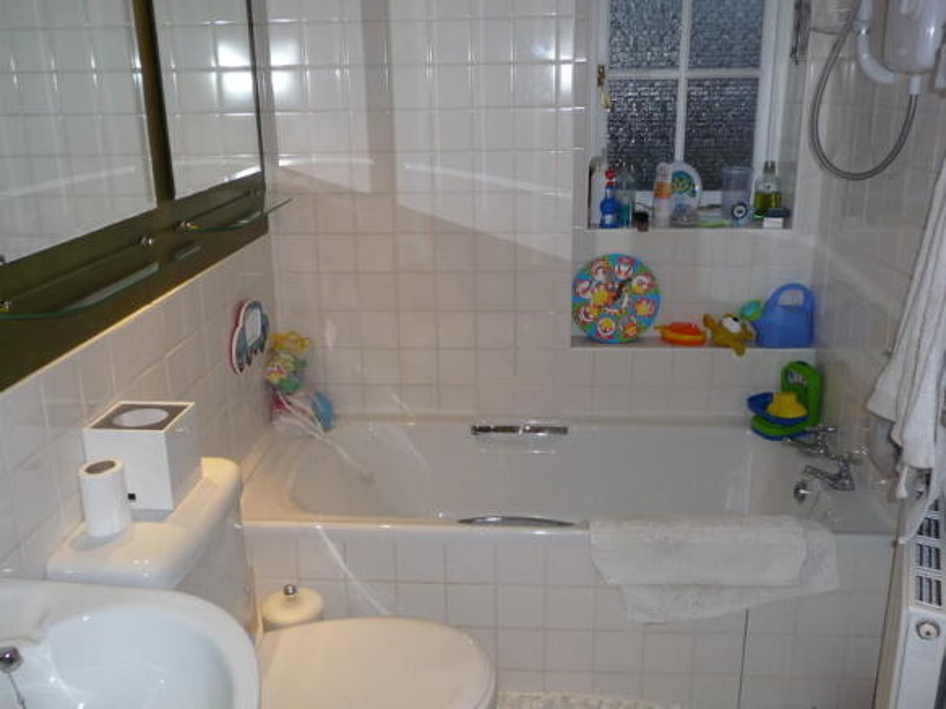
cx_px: 473
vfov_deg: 46.8
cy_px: 354
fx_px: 820
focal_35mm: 30
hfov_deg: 60.0
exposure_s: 1/30
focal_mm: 5
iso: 100
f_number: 3.4
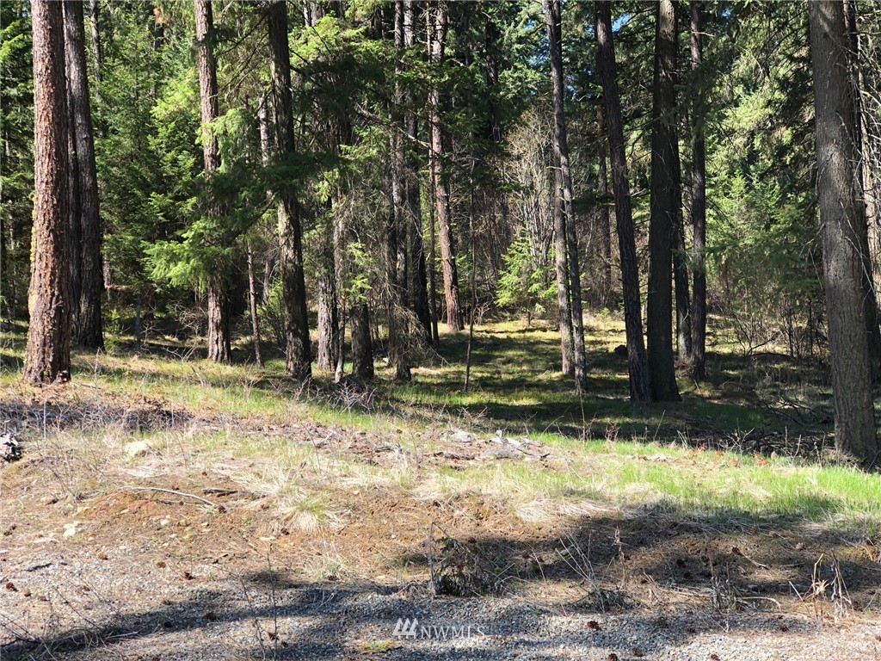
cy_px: 330
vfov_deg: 25.7
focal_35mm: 57
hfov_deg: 33.8
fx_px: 1451
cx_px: 440
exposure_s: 1/168
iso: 20
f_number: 2.8
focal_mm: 6.6
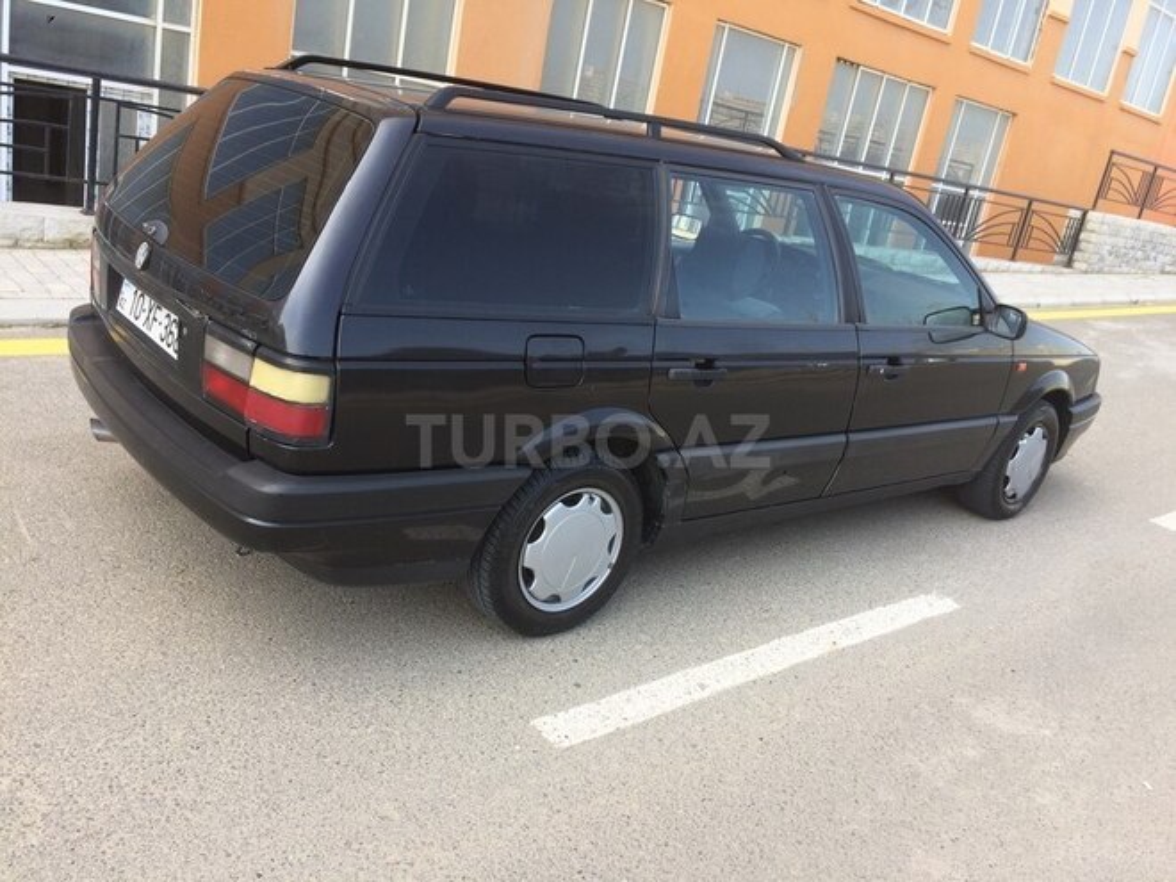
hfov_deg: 61.7
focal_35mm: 29
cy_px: 441
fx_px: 985
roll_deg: -11.5
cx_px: 588
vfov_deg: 48.2
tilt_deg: -14.8
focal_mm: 4.15
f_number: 2.2
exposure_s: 1/313
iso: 32
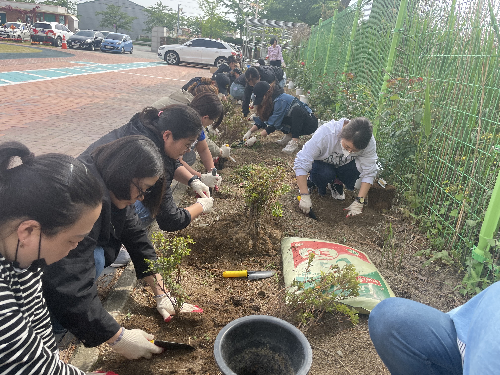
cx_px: 250
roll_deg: -5.2
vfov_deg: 53.1
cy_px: 188
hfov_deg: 67.3
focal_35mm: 26
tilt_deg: -18.2
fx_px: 376
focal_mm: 4.2
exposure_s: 1/1006
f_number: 1.6
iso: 32
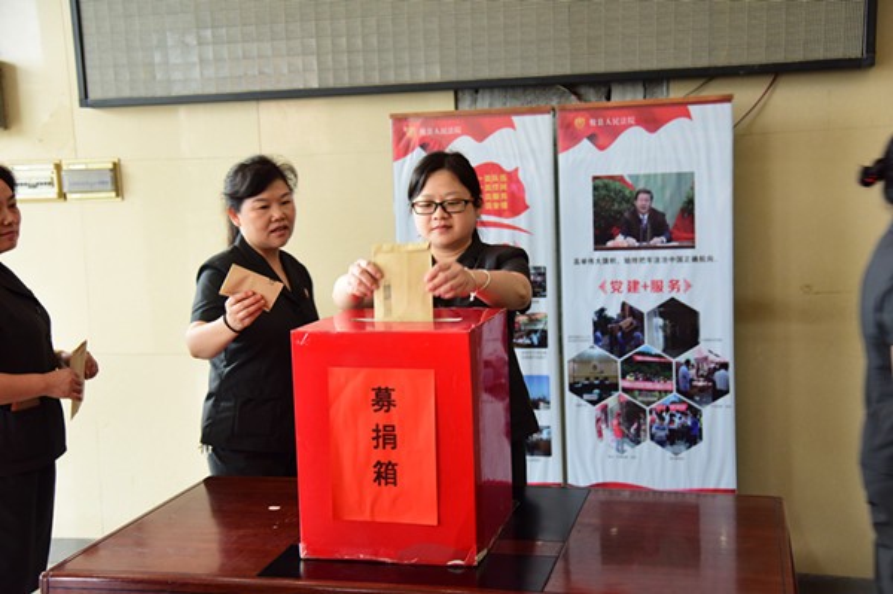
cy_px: 297
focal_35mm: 46
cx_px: 446
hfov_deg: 42.8
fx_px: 1140
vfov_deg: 29.2
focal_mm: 46
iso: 1000
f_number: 4
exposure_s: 1/50
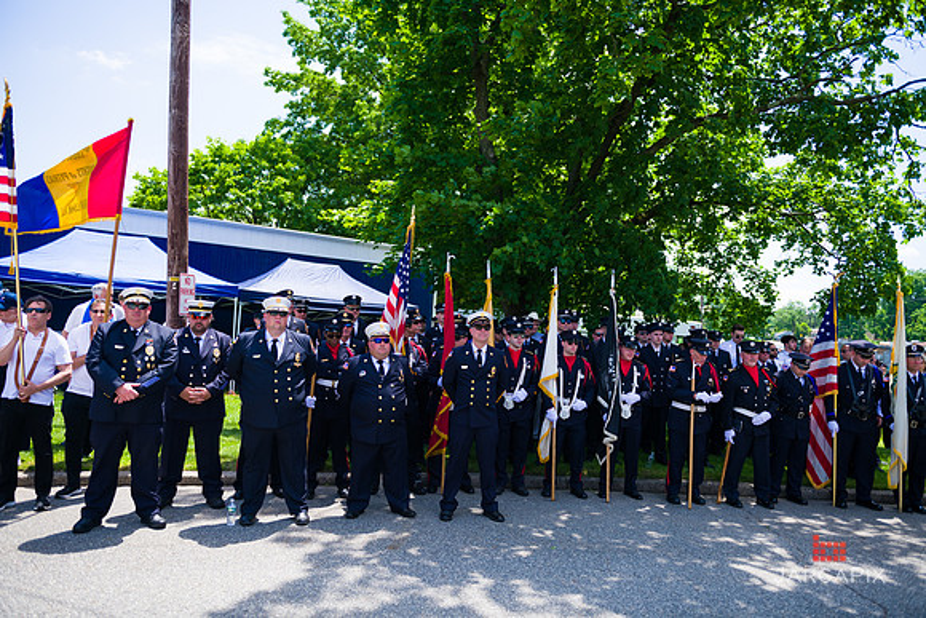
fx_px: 669
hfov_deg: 69.4
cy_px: 309
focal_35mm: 26
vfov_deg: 49.6
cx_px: 463
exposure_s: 1/1600
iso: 200
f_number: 4
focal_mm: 26
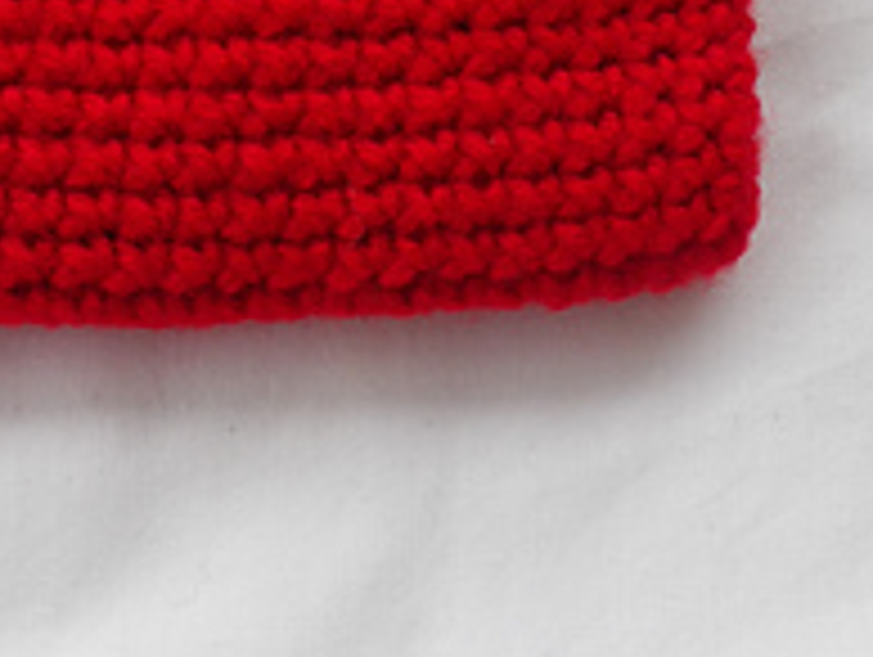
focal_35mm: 72
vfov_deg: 20.0
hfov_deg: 26.5
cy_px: 25
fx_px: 1818
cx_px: 184
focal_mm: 4.9
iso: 125
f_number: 7.1
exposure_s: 1/125
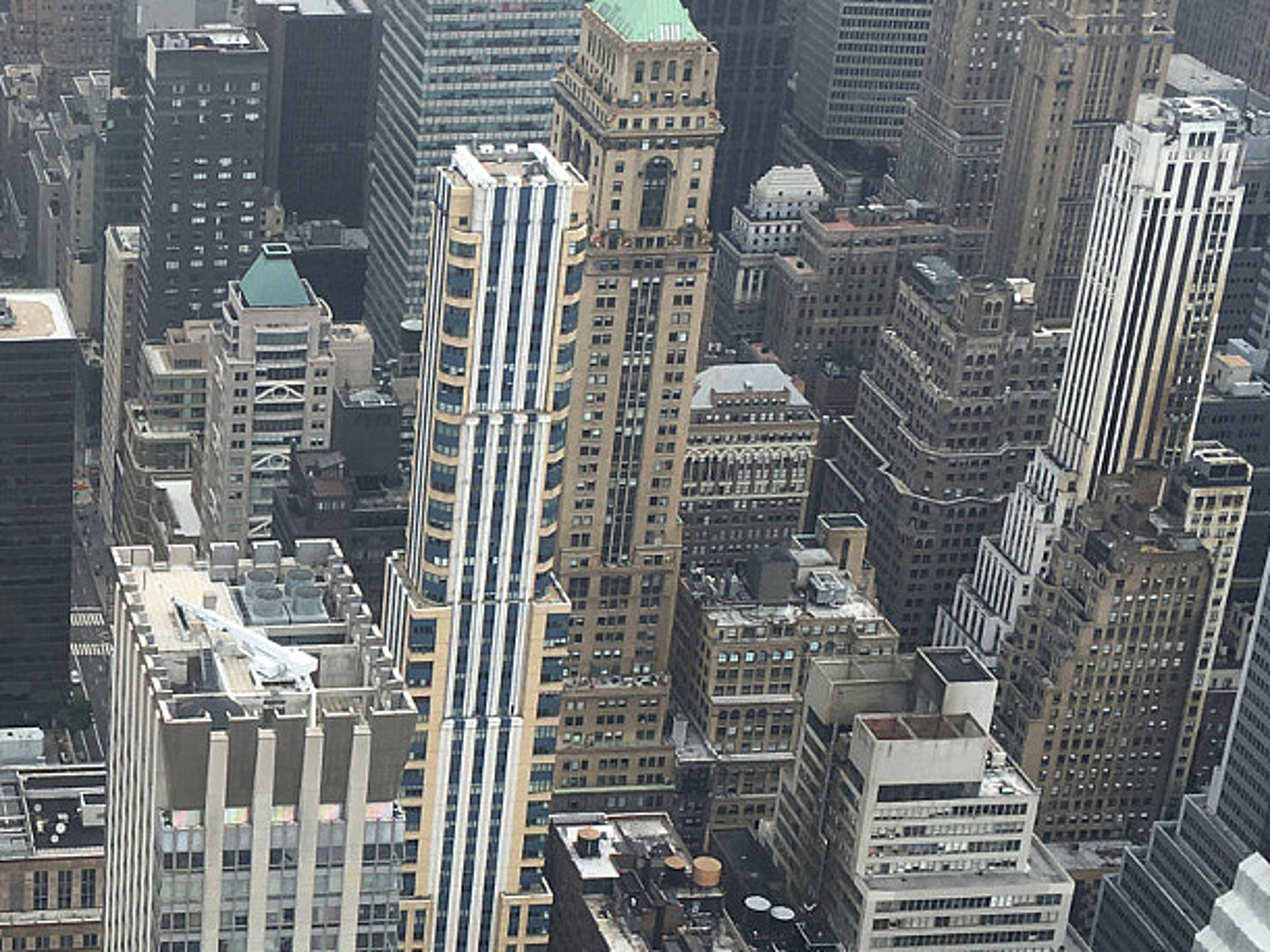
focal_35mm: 76
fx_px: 2788
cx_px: -50
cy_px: 555
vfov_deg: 19.4
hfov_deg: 24.3
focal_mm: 4.15
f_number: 2.2
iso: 25
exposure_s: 1/699
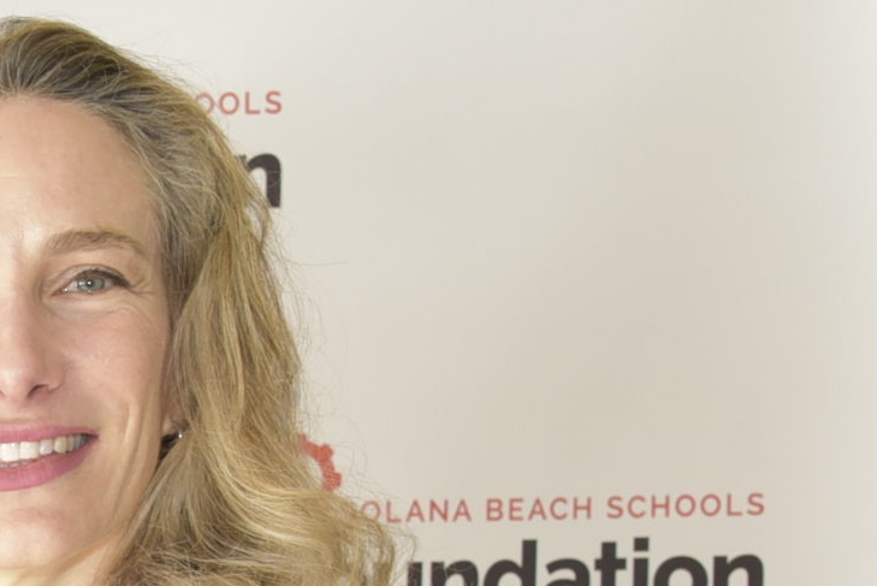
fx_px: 3217
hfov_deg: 13.8
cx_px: -727
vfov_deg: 9.9
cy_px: 994
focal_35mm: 132
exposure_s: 1/100
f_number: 7.1
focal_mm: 32
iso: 800
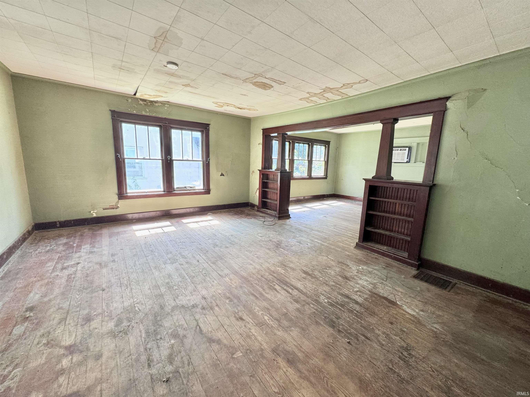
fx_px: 214
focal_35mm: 14
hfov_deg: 102.1
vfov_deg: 85.7
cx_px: 265
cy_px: 198
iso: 160
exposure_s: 1/99
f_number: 2.2
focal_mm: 2.22
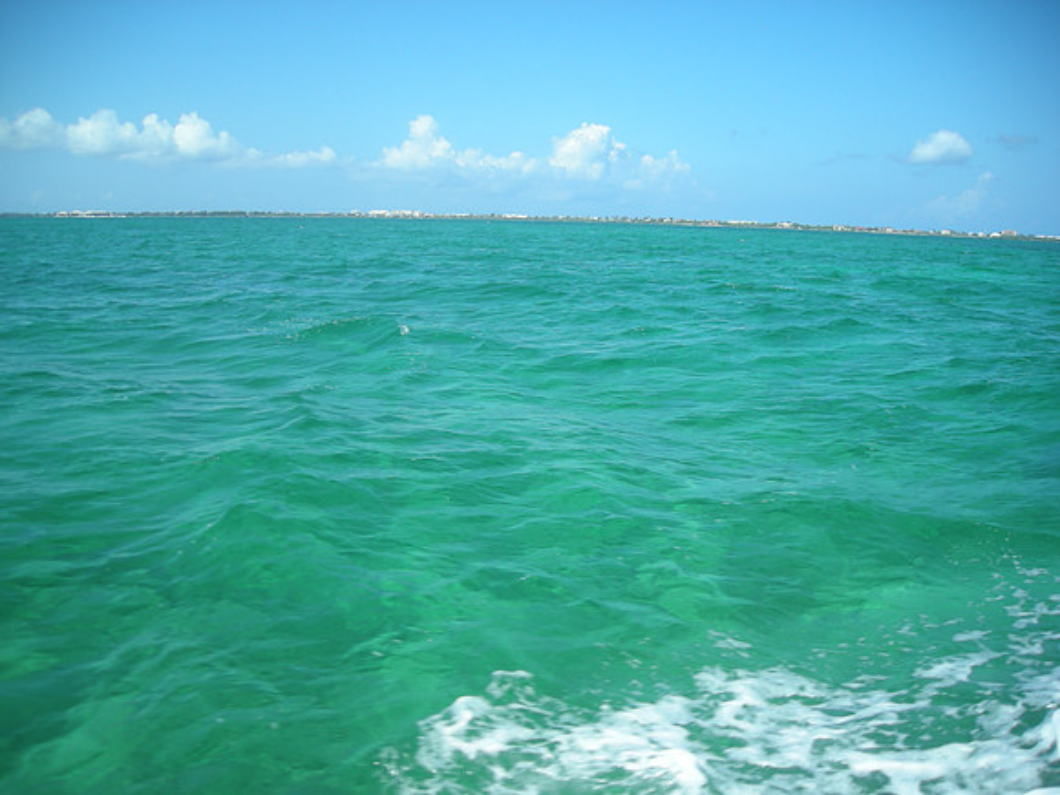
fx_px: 1072
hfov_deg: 52.6
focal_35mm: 35
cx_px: 530
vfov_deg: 40.7
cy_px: 398
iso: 50
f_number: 5.7
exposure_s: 1/190
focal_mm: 5.7
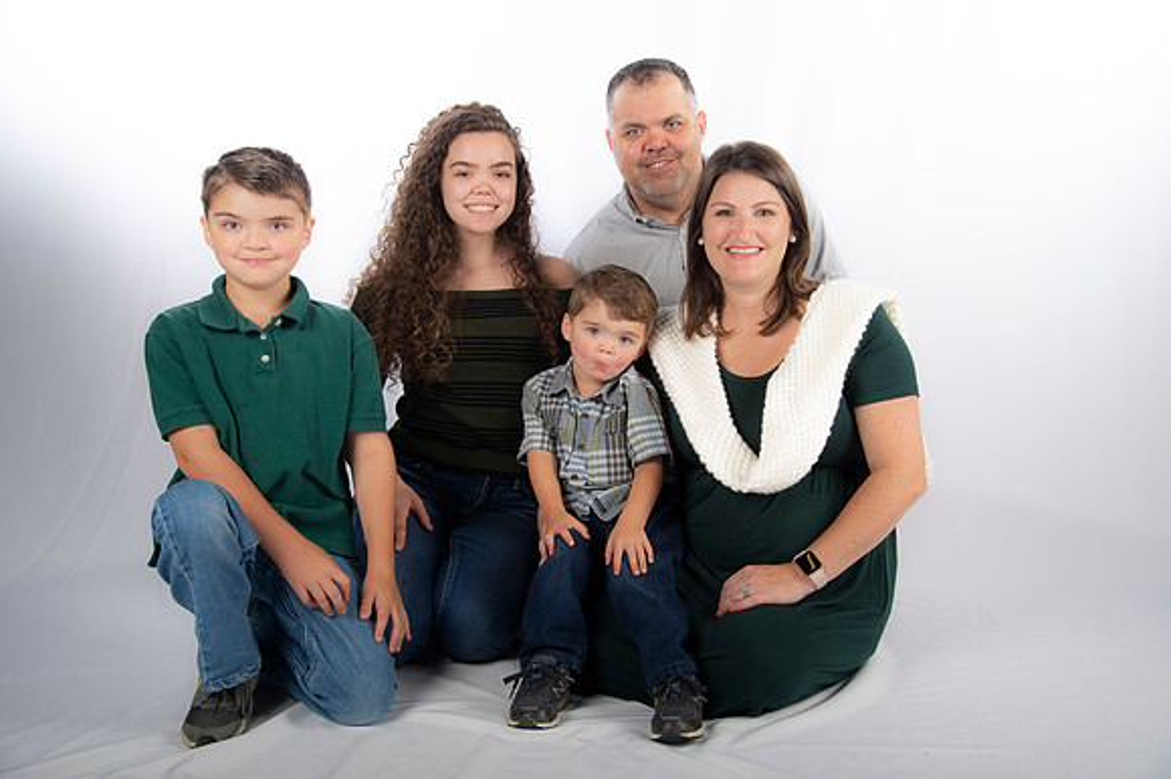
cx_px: 586
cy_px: 390
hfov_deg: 48.5
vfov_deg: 33.4
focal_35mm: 40
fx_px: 1300
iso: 100
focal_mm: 40
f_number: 5.6
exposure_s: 1/200
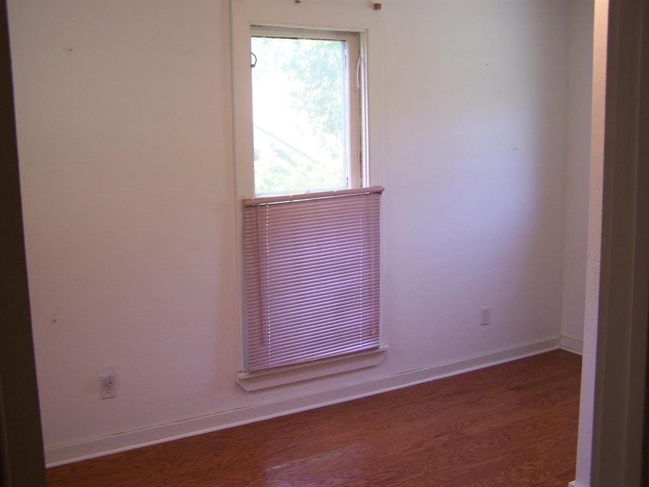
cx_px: 324
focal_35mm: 38
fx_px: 712
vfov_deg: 37.7
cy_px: 244
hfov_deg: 49.0
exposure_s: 1/30
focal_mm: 6.3
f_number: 2.8
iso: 140
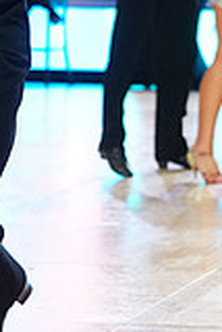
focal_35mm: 254
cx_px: 206
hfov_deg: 5.4
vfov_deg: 8.0
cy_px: -133
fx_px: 2344
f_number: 4
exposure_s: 1/250
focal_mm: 70
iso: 2500
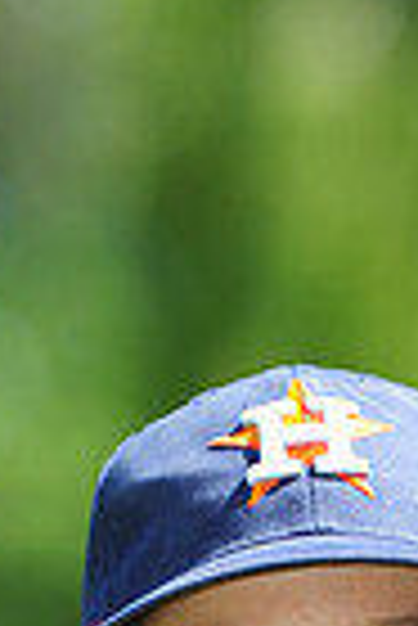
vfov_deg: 2.5
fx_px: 14506
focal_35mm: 835
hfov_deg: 1.7
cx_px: 333
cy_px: 923
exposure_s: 1/800
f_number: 4.5
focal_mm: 200
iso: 200
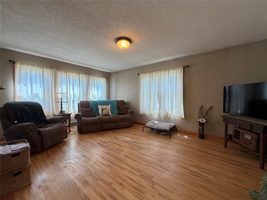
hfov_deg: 102.1
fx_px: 108
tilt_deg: -0.5
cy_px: 100
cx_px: 134
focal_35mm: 14
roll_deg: +0.9
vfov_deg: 85.7
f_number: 2.2
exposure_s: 1/120
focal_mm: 2.22
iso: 250
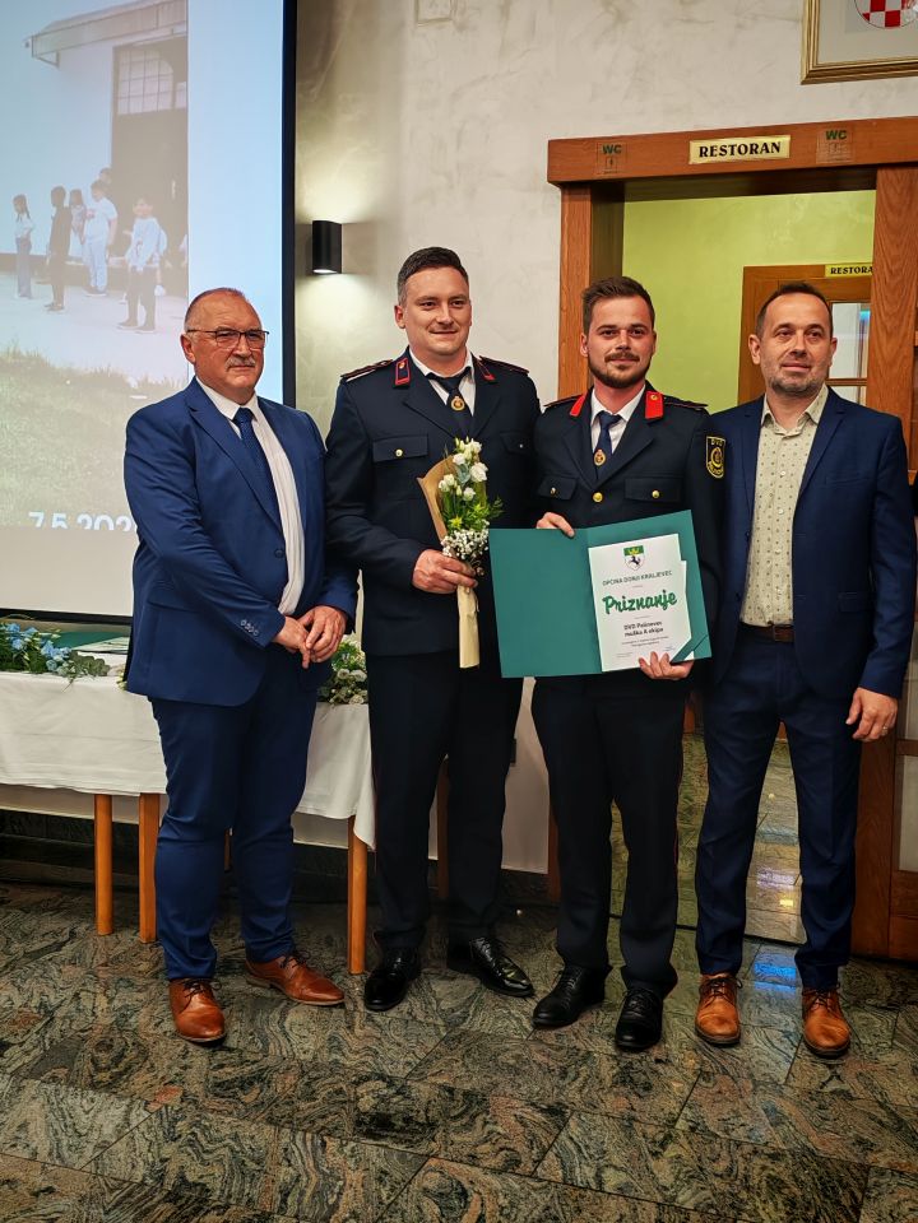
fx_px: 1485
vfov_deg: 44.8
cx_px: 459
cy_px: 612
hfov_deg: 34.3
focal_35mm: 42
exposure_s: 1/100
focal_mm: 6.12
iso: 500
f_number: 1.9
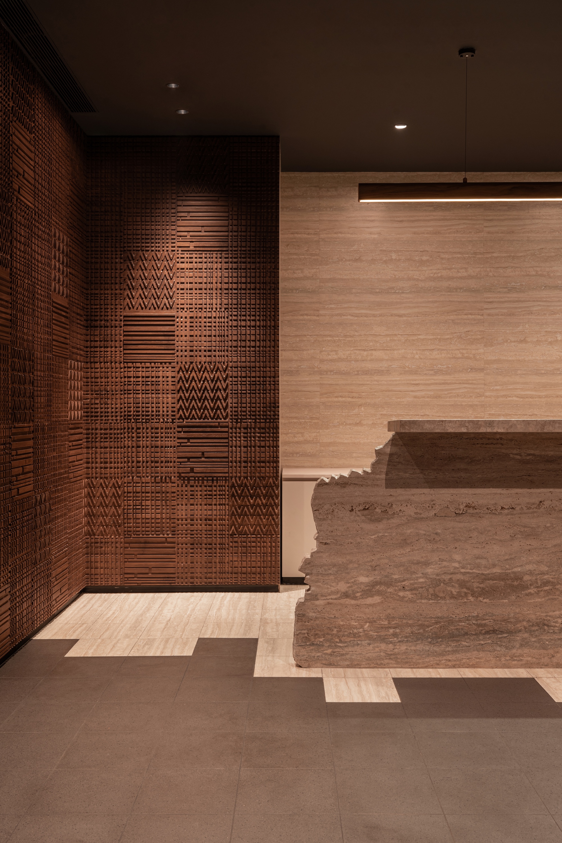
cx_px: 281
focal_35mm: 35
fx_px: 820
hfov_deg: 37.9
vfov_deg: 54.4
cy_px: 422
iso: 100
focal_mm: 35
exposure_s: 3.2
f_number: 10
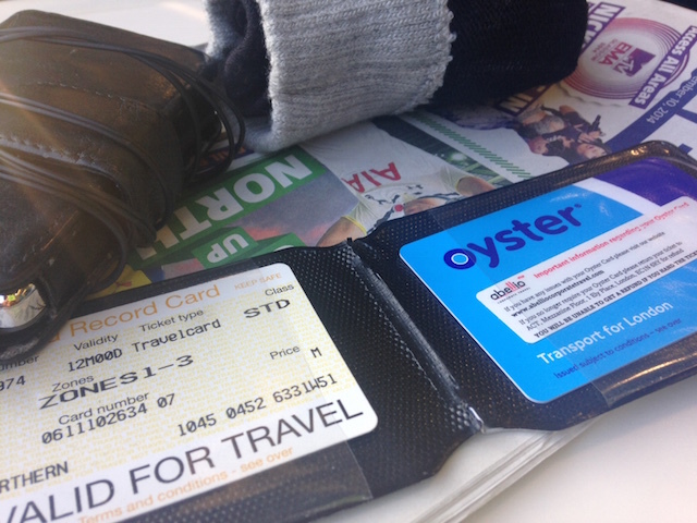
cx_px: 348
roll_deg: -1.6
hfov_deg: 55.4
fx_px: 664
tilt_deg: -41.9
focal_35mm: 33
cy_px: 262
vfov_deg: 42.9
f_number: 2.4
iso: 50
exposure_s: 1/24
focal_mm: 4.12
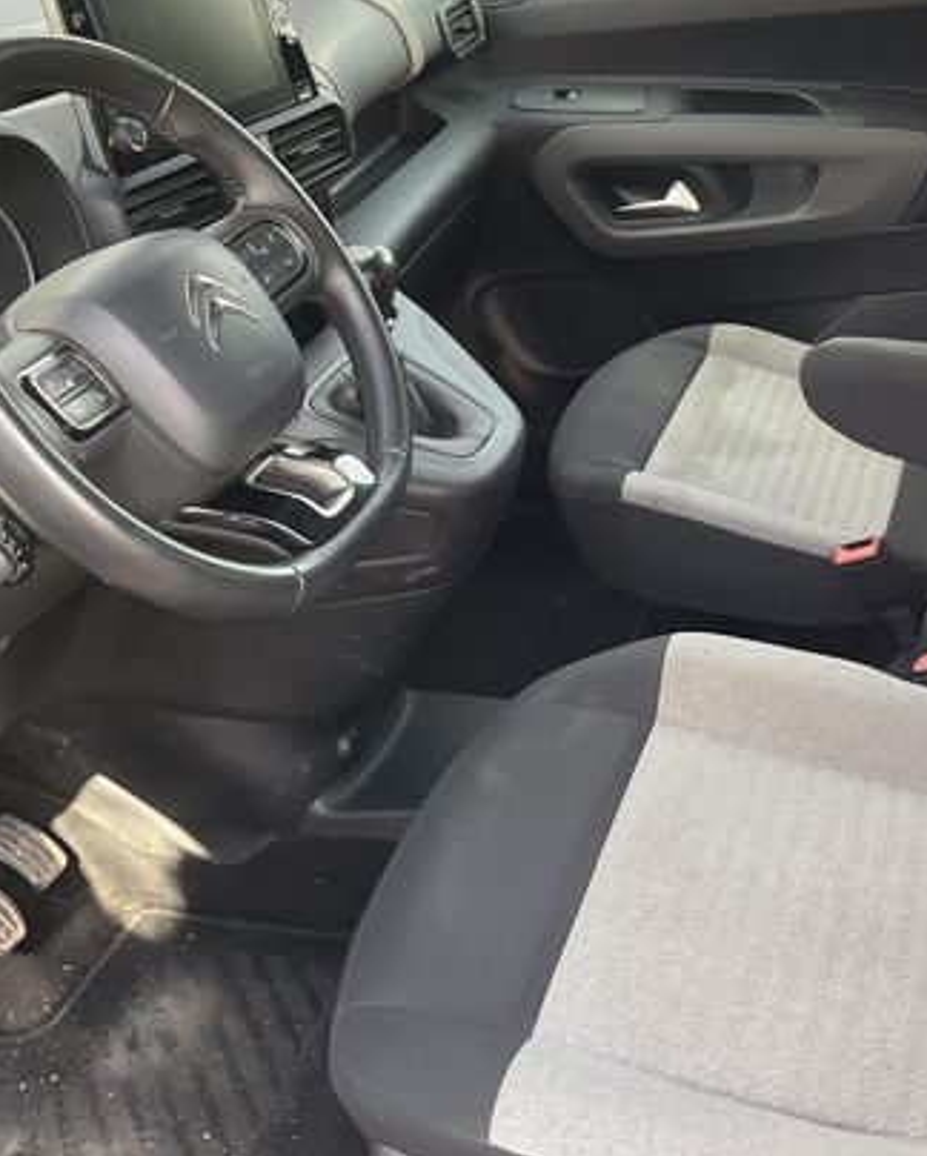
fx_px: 1438
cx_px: 546
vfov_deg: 43.8
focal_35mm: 42
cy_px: 578
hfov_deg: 35.6
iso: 40
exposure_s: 1/122
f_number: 1.8
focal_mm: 3
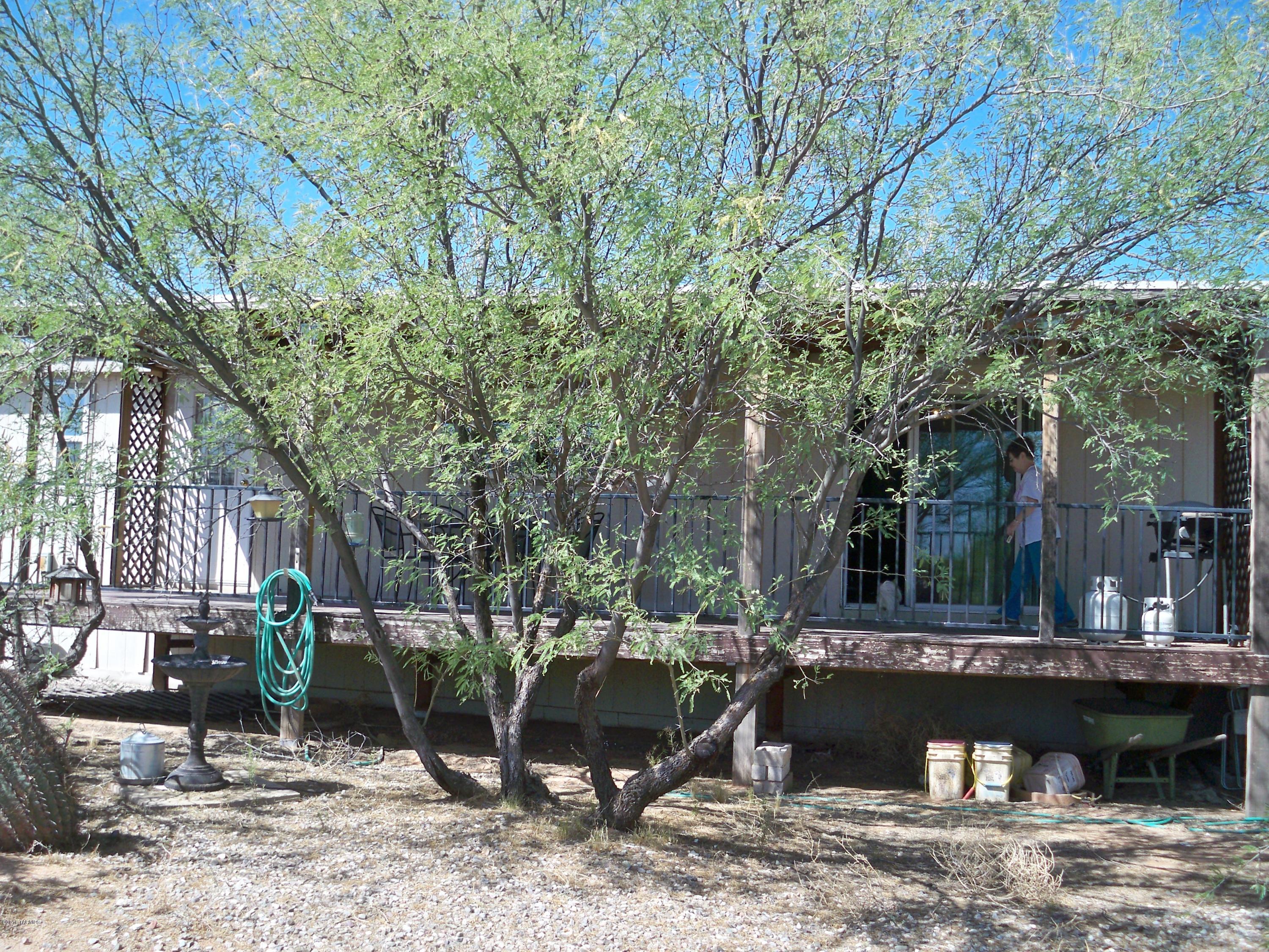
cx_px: 634
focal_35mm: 35
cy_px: 476
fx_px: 1283
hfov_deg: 52.6
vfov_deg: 40.7
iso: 100
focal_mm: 6.3
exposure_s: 1/500
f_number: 3.1
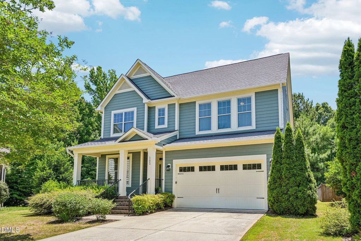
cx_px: 180
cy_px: 120
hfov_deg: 78.6
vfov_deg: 57.2
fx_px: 221
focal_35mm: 22
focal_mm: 22
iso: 100
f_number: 8
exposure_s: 1/200
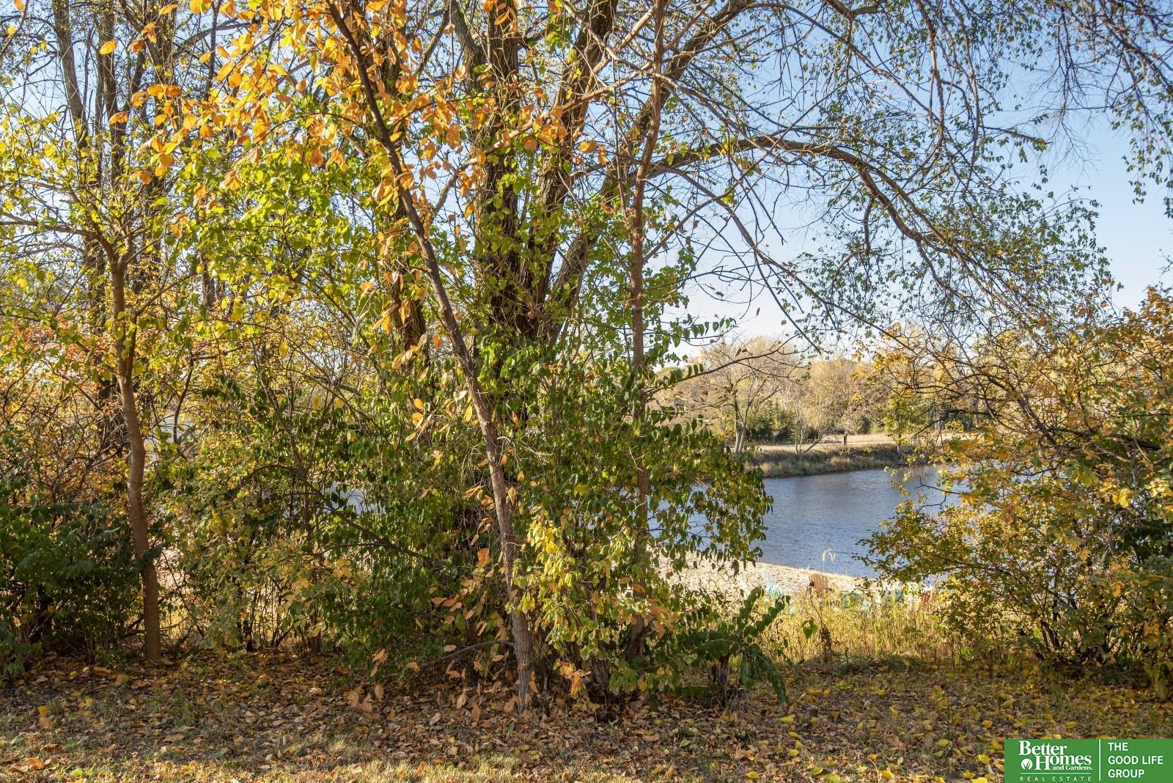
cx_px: 586
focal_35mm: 32
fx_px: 1043
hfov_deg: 58.7
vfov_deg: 41.1
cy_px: 392
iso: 400
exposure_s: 1/250
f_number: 8
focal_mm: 32
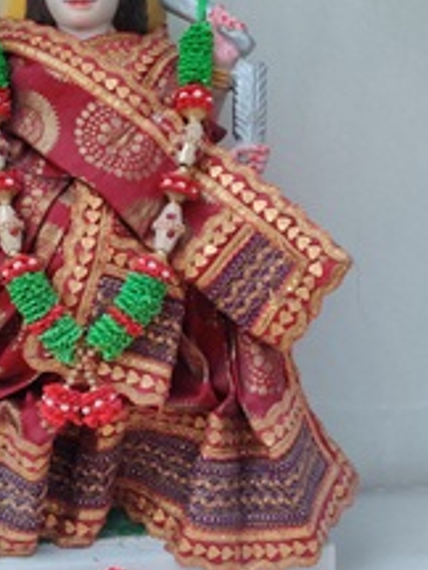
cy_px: 261
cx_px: 148
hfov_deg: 28.9
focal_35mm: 50
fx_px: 824
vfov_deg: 38.2
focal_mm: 4.75
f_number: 1.75
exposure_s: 1/33
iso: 1250
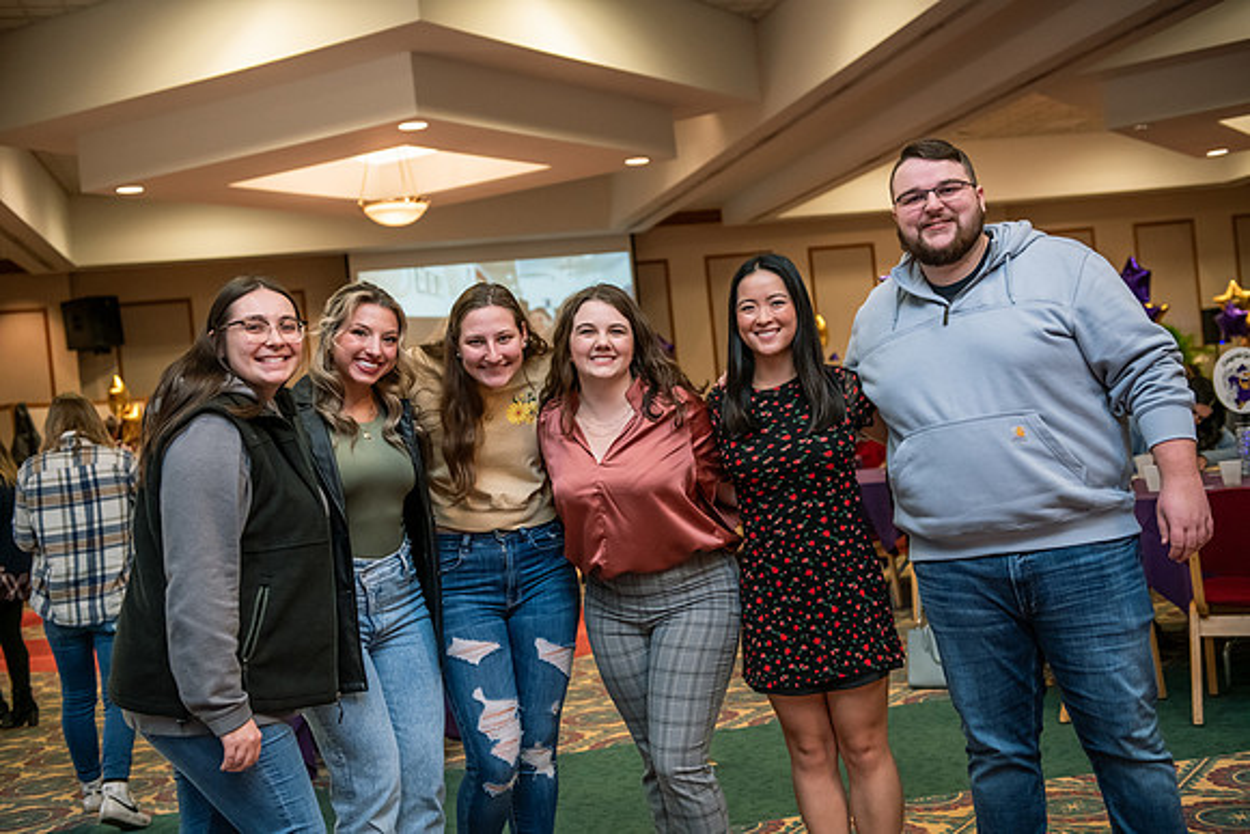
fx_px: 1667
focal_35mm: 48
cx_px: 625
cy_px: 417
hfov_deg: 41.1
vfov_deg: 28.1
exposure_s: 1/160
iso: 1600
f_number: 3.2
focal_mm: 48
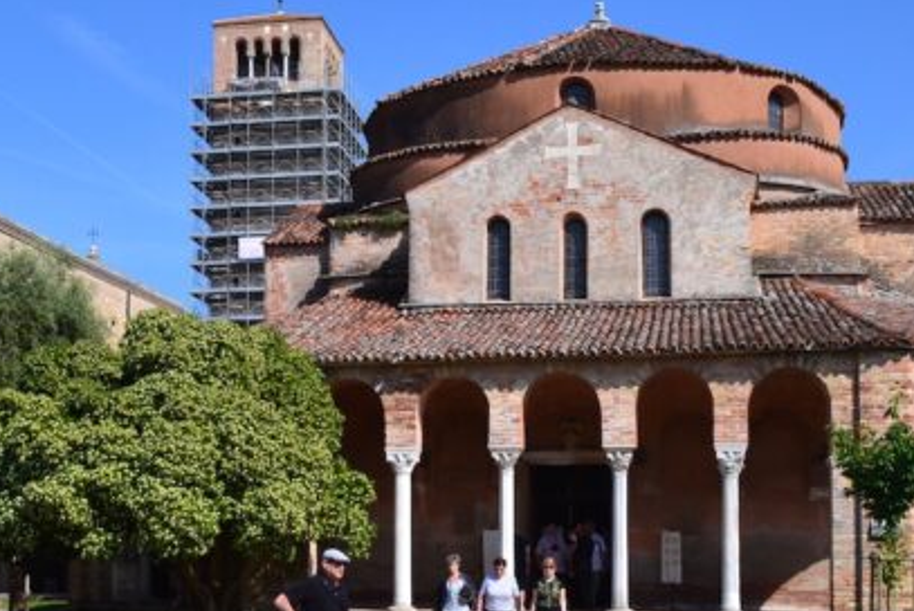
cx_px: 323
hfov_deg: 33.7
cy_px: 476
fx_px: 1499
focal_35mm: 59
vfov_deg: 22.8
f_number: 11
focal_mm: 20
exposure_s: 1/400
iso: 400
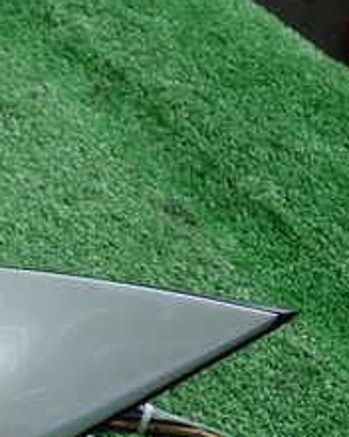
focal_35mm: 93
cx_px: -216
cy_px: 342
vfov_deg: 20.4
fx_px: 1201
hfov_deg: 15.0
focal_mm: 6.42
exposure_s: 1/100
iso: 100
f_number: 2.6
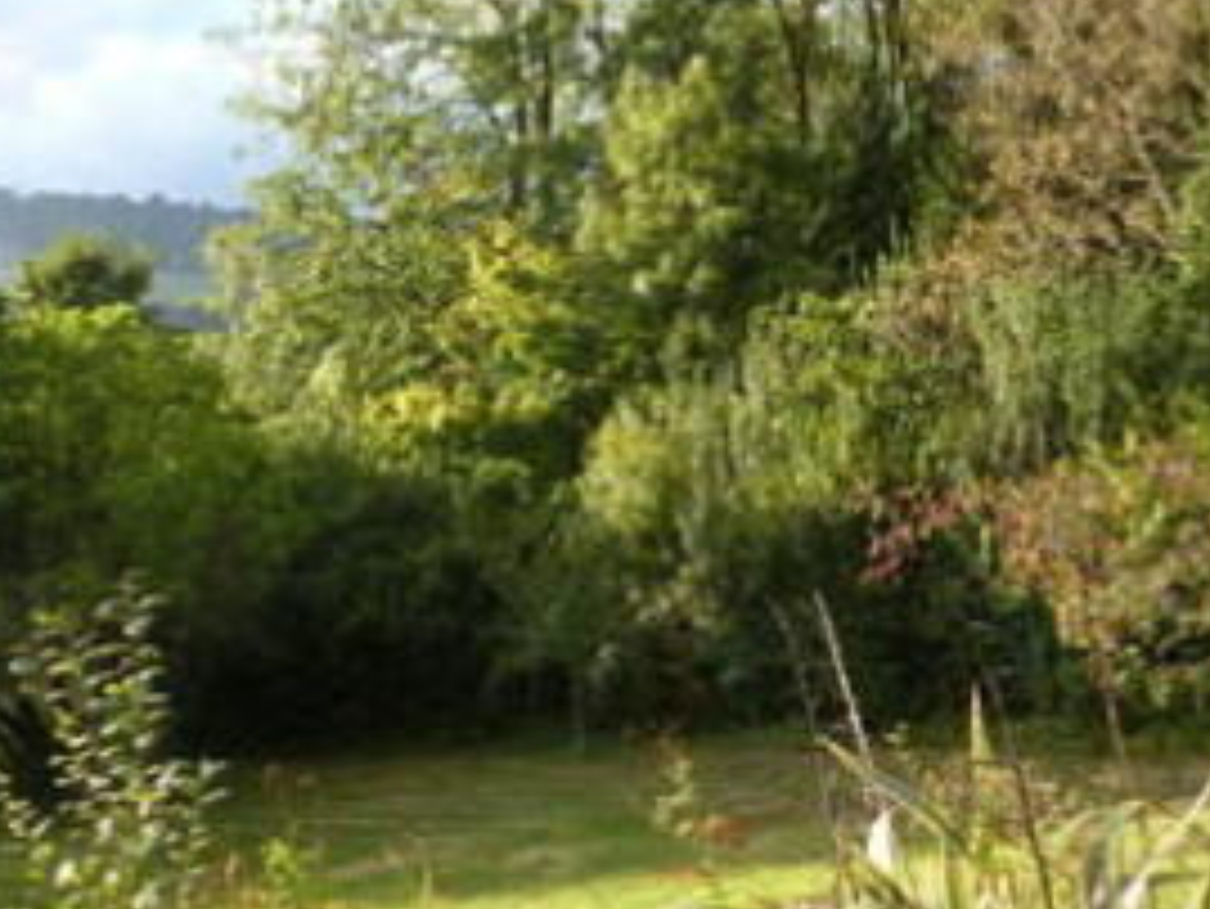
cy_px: 272
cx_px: 636
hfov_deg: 36.8
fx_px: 1818
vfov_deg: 27.8
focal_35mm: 52
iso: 100
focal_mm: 4.3
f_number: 3.5
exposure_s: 1/100
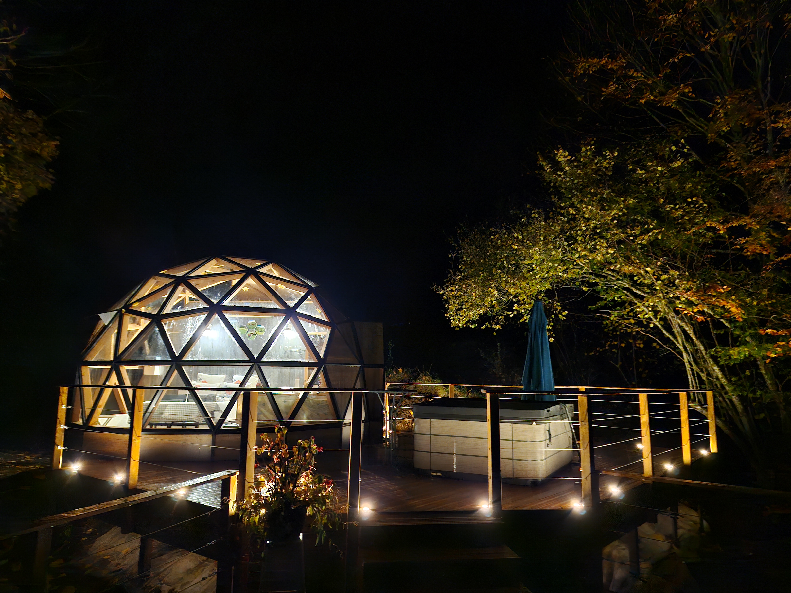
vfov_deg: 58.9
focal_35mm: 23
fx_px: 526
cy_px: 296
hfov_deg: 73.9
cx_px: 396
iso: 1250
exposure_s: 1/10
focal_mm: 5.54
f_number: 1.8
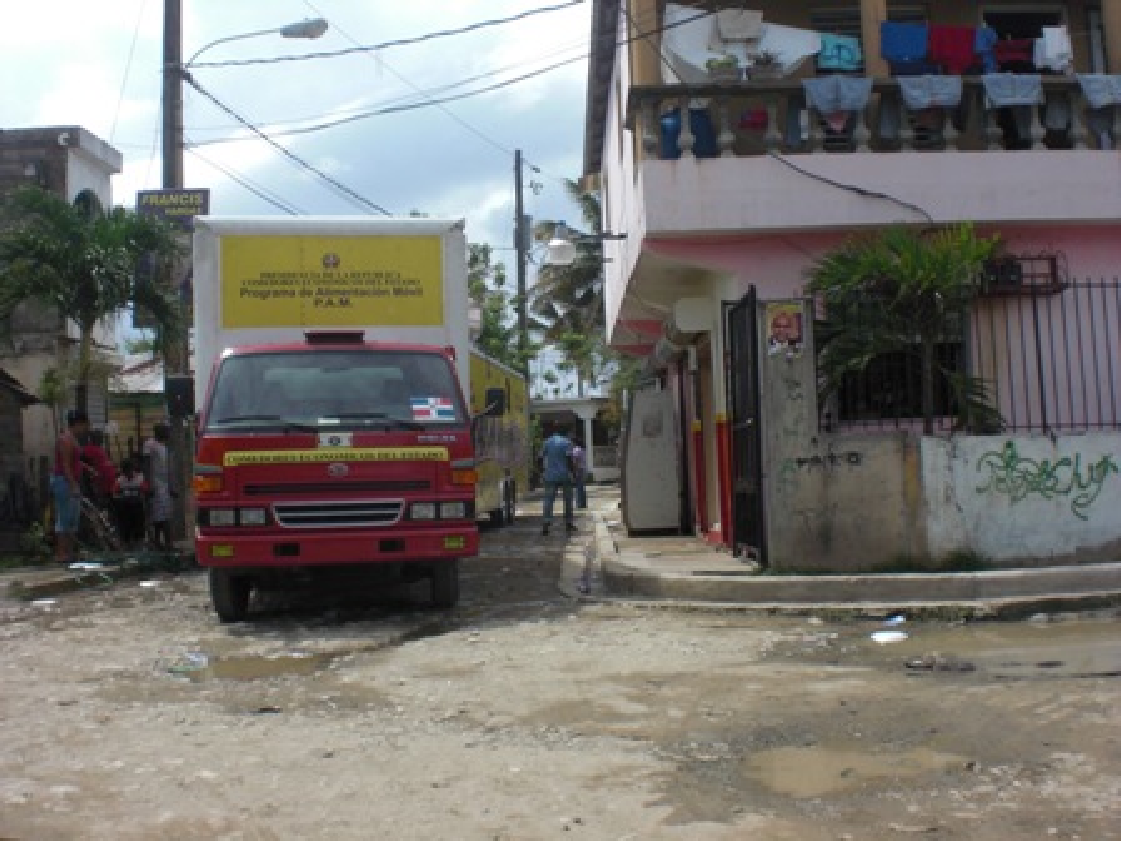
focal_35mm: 38
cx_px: 560
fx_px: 1231
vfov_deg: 37.7
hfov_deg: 49.0
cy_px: 420
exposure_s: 1/320
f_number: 5.6
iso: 64
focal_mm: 6.3
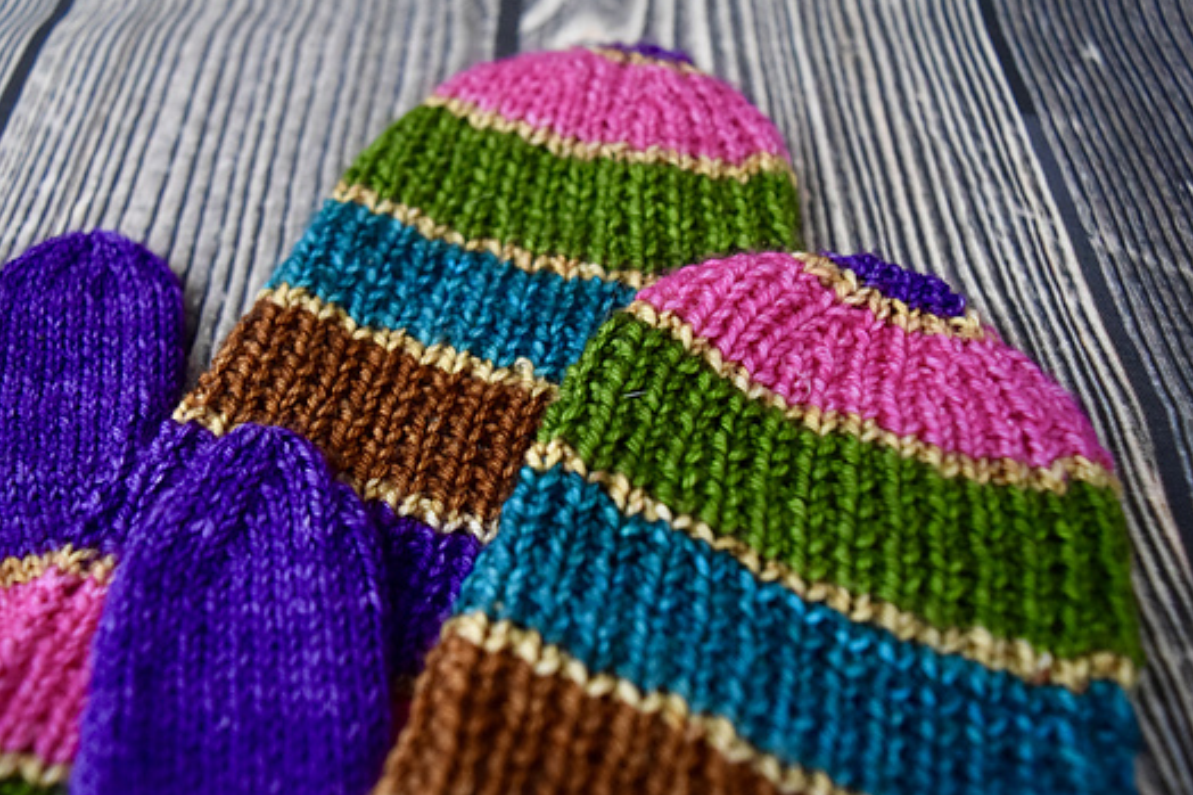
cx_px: 510
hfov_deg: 57.0
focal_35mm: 33
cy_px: 366
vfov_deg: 39.9
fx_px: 1093
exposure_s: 1/30
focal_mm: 18
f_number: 3.5
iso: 3200
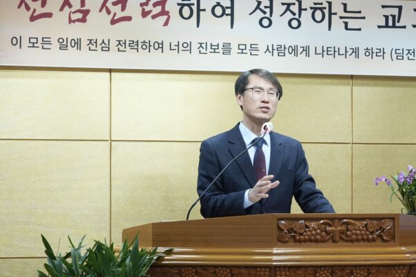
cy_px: 120
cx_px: 255
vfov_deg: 15.4
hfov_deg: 22.8
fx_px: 1029
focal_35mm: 89
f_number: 2.8
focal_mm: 70
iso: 640
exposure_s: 1/60
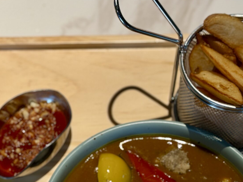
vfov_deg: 13.1
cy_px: 178
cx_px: 56
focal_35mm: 112
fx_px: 786
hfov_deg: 17.4
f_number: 1.78
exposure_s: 1/60
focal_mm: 6.76
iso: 100
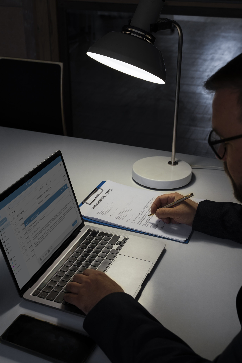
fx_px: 494
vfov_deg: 40.3
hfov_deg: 27.5
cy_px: 182
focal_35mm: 49
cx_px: 121
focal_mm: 49
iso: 800
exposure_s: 1/125
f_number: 8
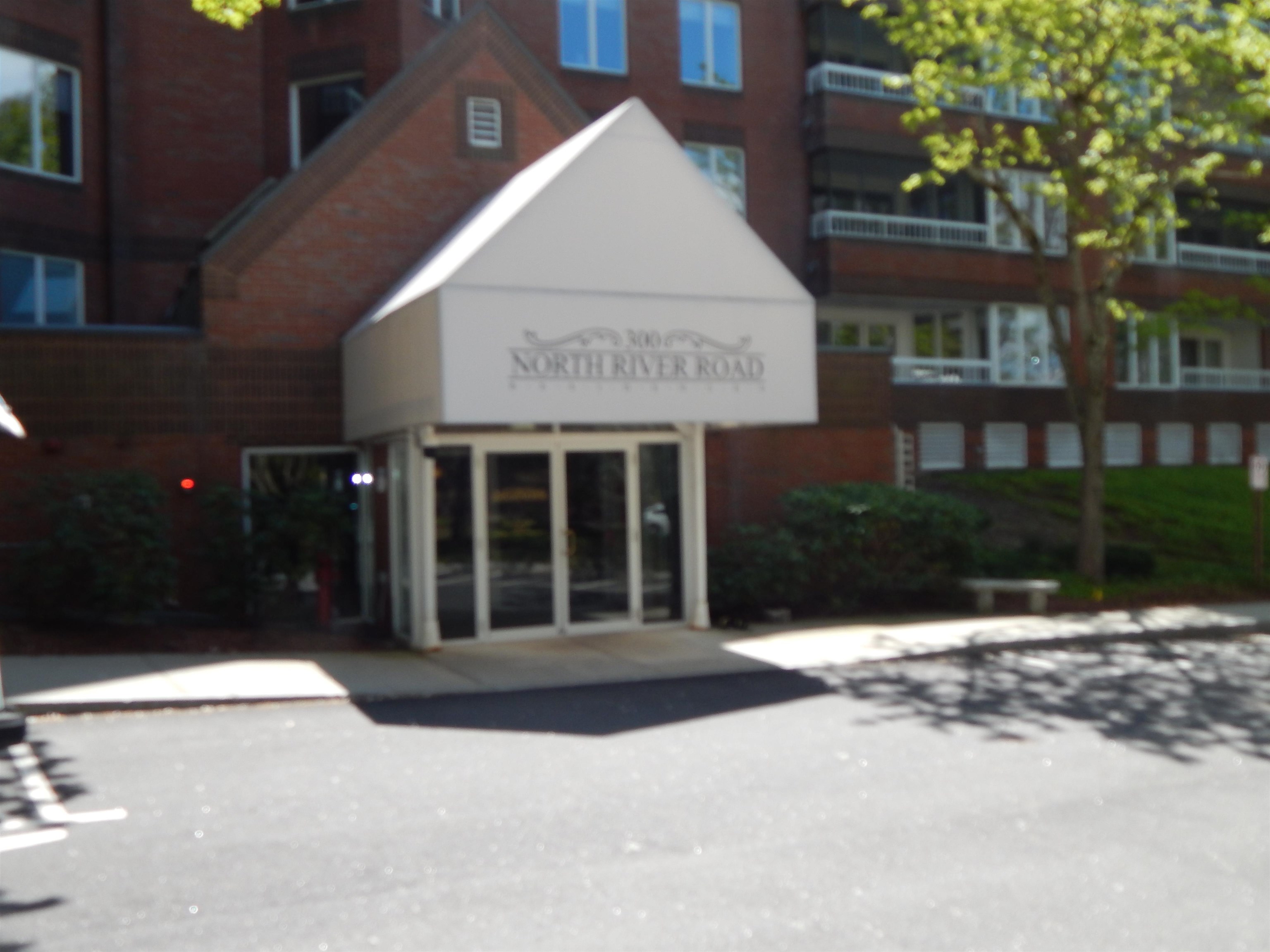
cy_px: 476
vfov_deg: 40.7
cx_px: 635
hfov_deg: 52.6
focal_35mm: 35
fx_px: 1284
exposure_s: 1/640
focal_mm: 6.1
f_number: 3.3
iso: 125
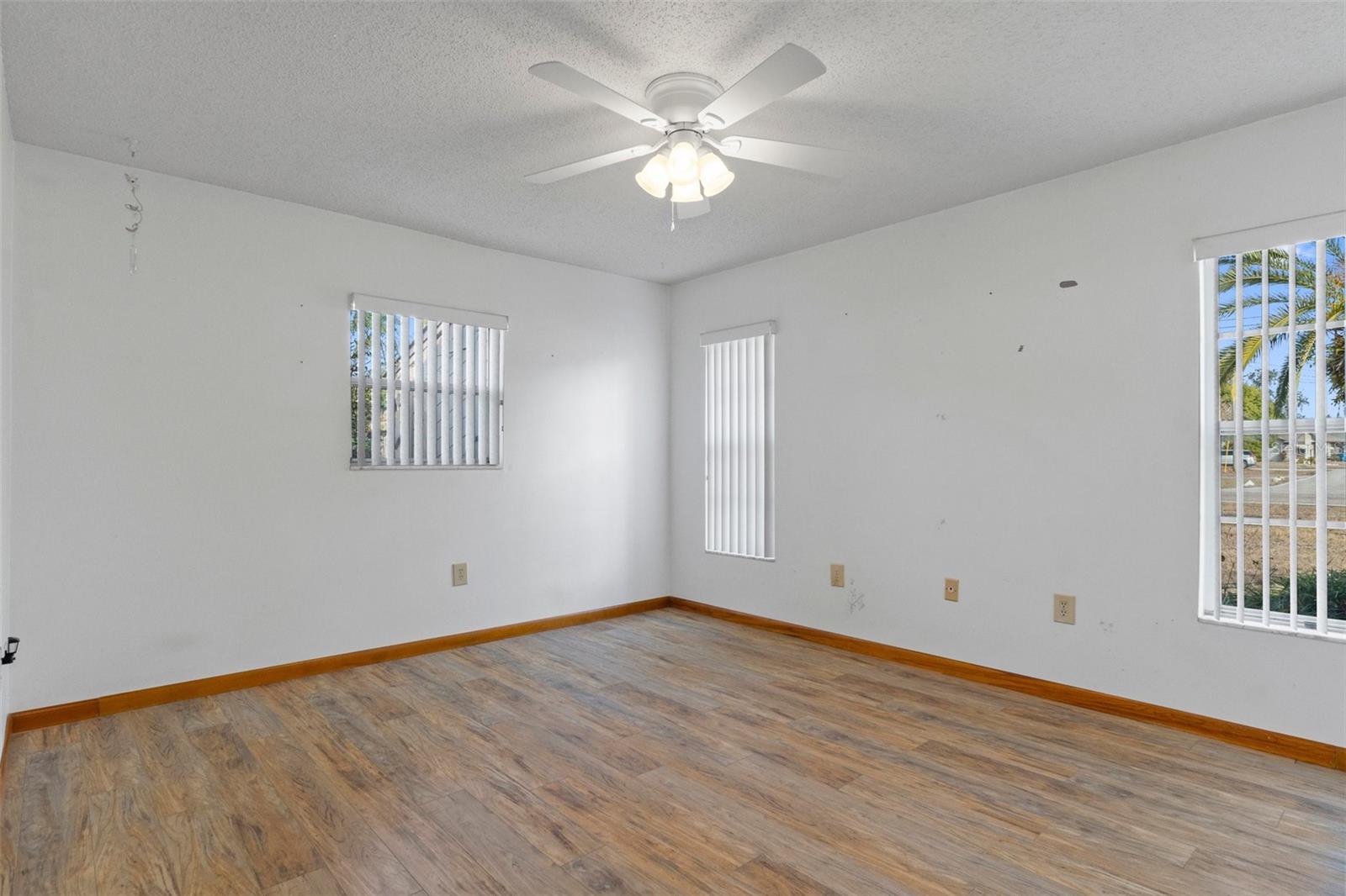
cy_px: 448
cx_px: 673
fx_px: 673
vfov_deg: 67.4
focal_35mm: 18
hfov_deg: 90.0
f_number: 8
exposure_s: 1/2
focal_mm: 12
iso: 320
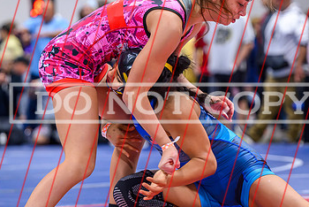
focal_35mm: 231
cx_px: 183
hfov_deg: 8.9
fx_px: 1984
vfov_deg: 6.0
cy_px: 91
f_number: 2.8
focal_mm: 101
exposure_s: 1/800
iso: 4000
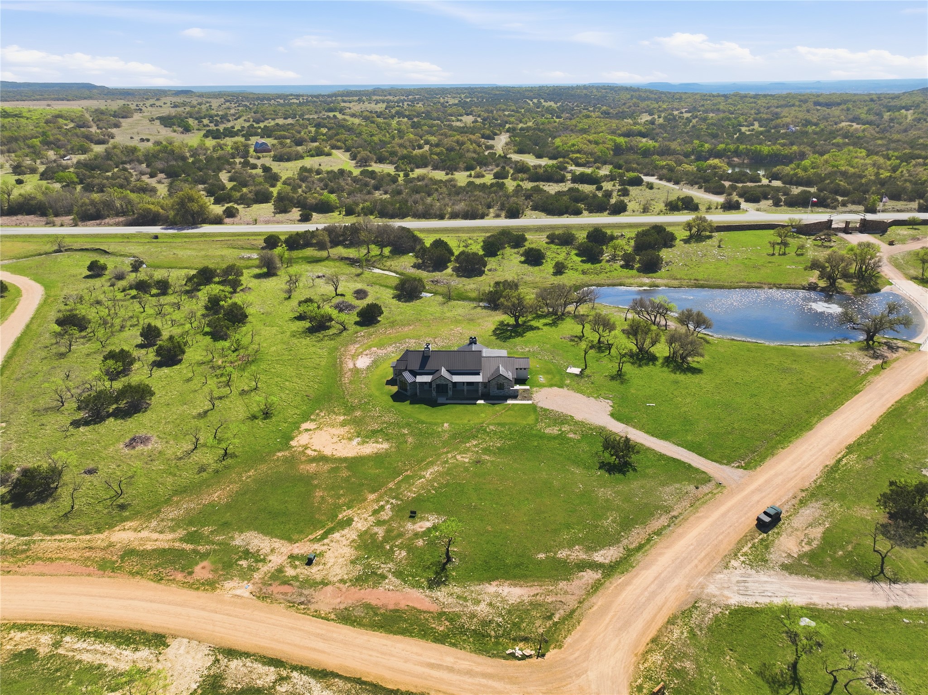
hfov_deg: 71.6
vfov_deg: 56.8
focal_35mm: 24
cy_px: 348
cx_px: 464
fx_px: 643
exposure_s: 1/2500
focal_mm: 12.3
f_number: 2.8
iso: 130
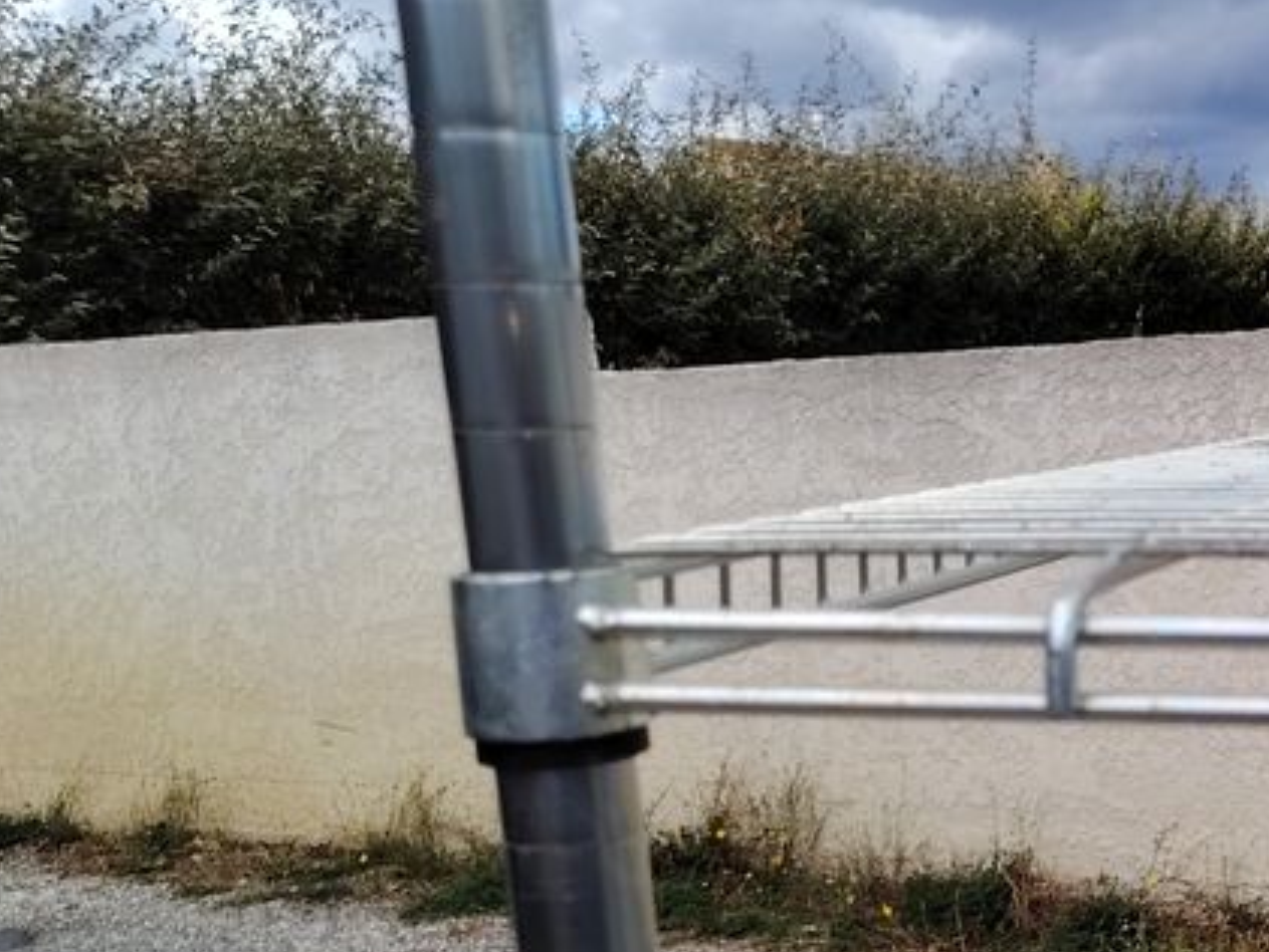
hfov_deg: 30.1
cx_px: 1411
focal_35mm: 57
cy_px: 828
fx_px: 2090
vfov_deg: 25.0
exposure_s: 1/520
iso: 100
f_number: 1.75
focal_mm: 5.25
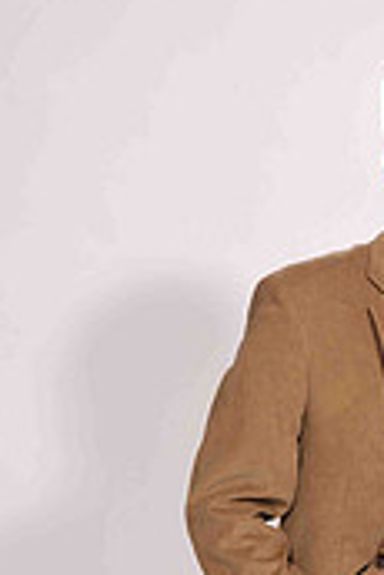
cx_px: 493
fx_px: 1501
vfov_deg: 20.5
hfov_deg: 14.0
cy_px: 649
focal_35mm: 94
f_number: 5
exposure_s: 1/160
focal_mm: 24
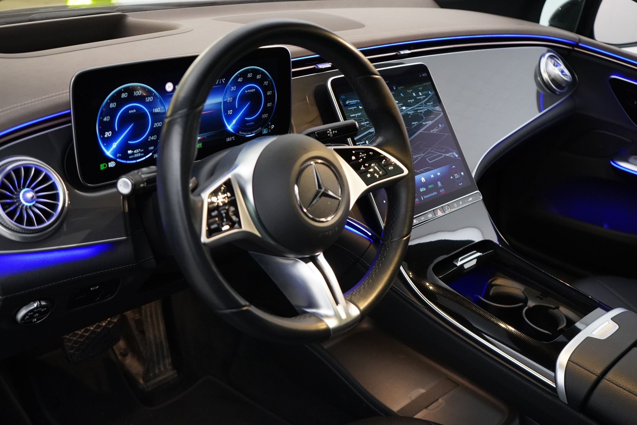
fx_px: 672
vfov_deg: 35.1
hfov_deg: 50.7
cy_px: 212
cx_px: 318
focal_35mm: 38
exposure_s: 1/160
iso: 8000
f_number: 4
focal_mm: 38
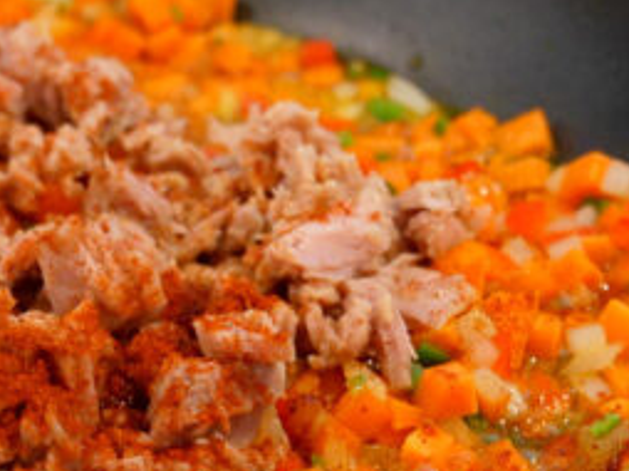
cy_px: 310
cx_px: -5
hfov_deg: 15.4
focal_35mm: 126
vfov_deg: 11.7
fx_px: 2287
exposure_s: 1/50
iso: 3200
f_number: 3.5
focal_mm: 25
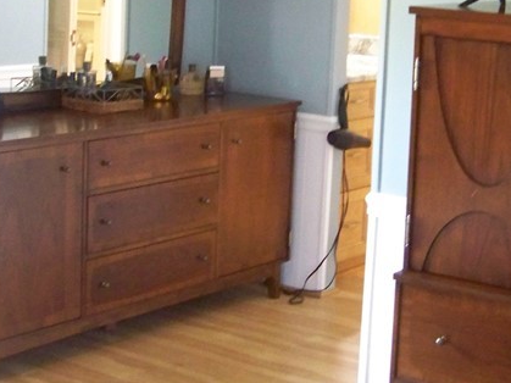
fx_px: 1299
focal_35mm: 88
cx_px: 248
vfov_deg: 16.7
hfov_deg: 22.3
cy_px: 139
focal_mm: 5.85
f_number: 2.8
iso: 400
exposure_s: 1/10
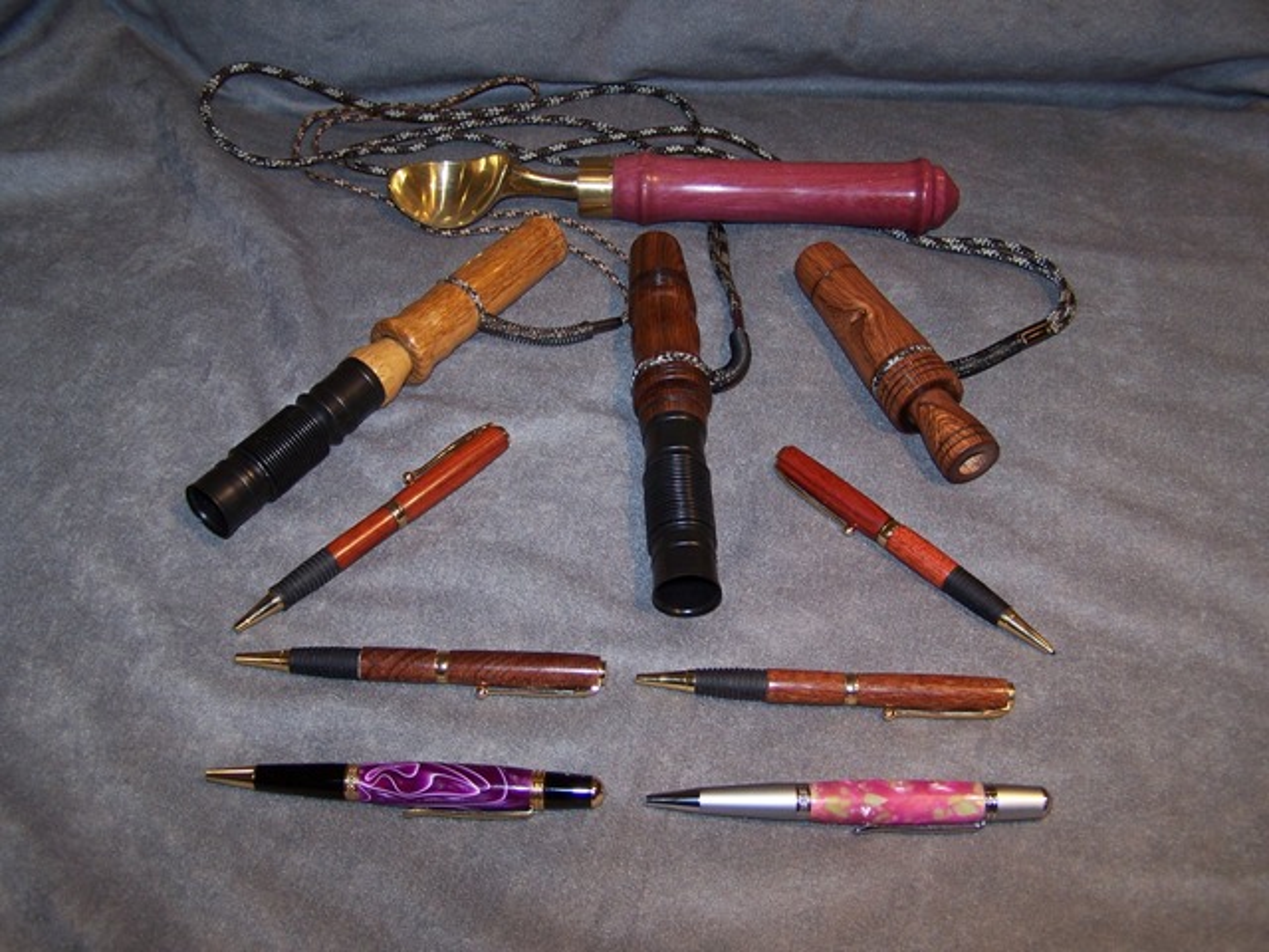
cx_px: 634
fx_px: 1393
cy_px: 476
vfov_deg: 37.7
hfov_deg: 49.0
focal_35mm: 38
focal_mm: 6.3
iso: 80
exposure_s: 1/60
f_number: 2.8
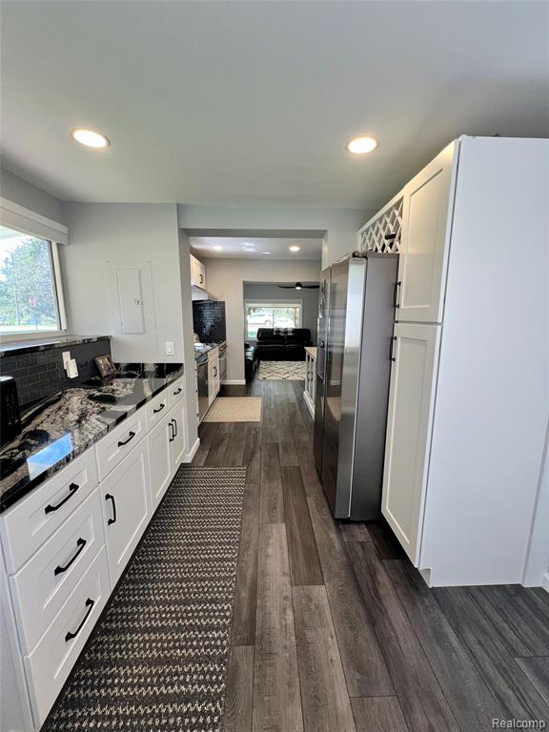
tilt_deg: -9.8
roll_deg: +0.0
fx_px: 275
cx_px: 274
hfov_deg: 89.9
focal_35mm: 13
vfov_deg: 106.2
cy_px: 366
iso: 100
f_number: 1.8
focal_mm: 1.57
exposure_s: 1/99
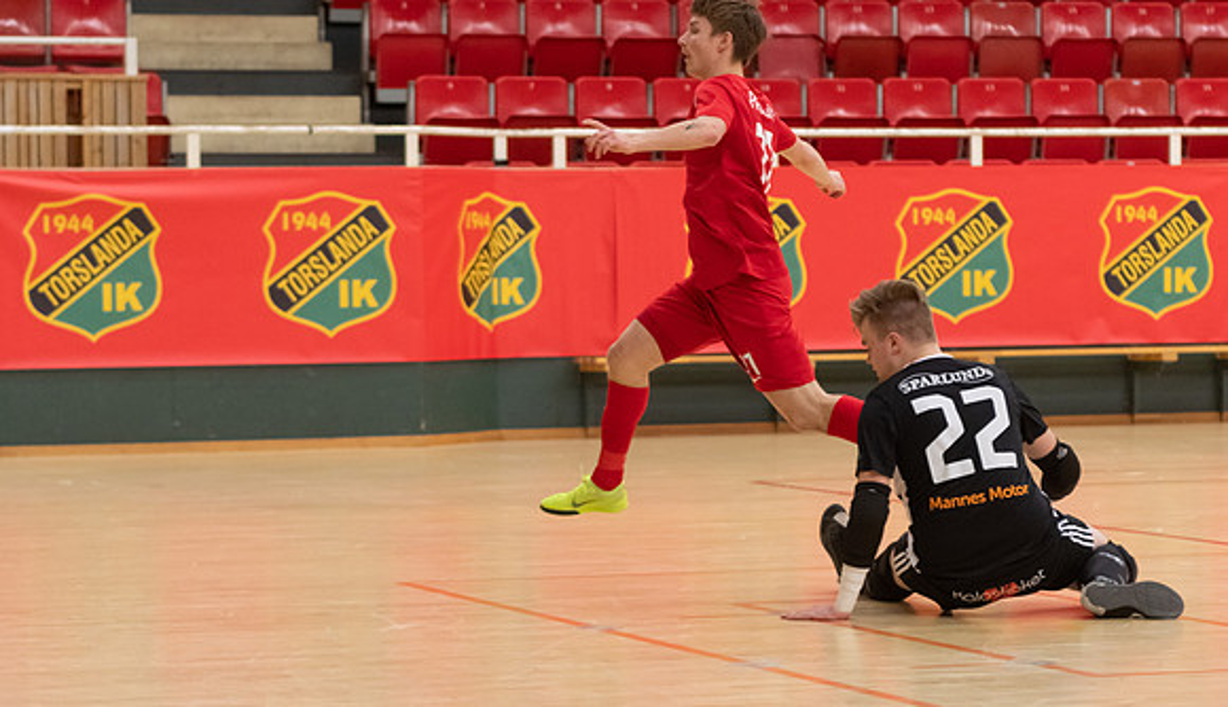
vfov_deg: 9.4
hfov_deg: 16.2
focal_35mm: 132
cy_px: 487
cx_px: 736
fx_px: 4318
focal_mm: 70
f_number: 2.8
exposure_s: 1/800
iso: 720
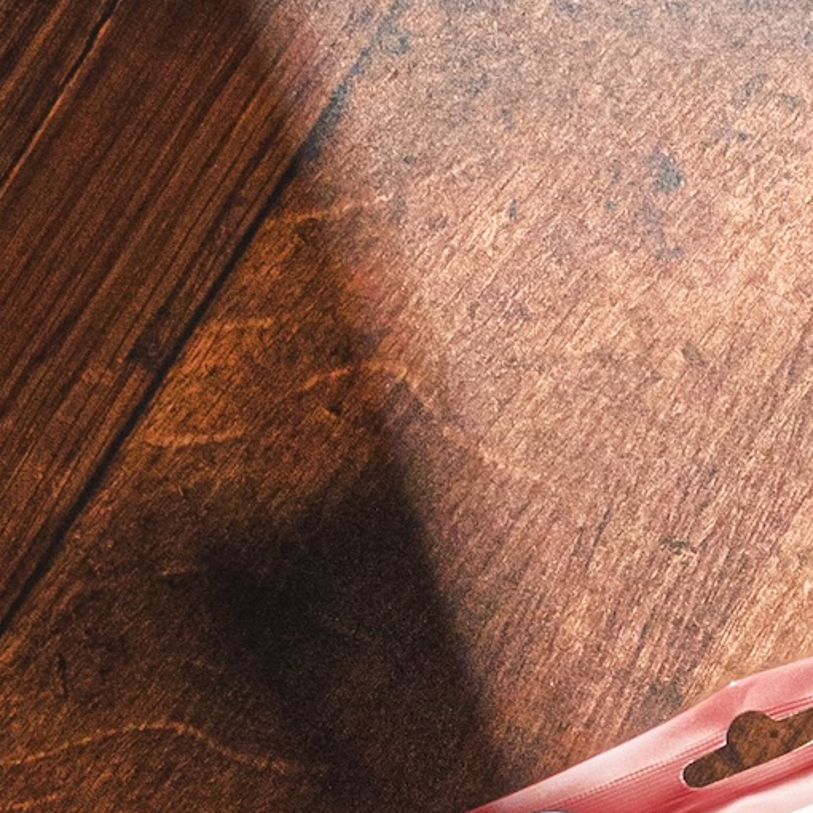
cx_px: 1478
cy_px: 1400
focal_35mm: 275
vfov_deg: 6.3
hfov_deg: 6.2
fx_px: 7307
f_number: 14
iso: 1600
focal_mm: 36.8
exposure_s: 1/200
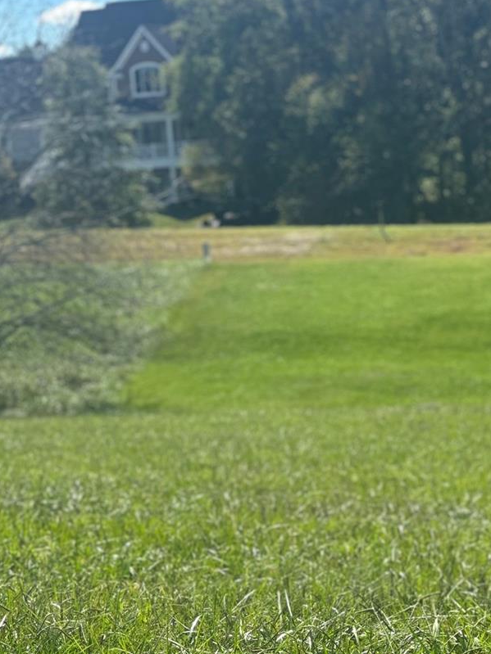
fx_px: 2800
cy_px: 547
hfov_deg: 10.0
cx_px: 247
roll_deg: +4.9
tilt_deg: -5.4
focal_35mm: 148
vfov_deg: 13.3
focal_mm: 9
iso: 32
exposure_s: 1/494
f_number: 2.8
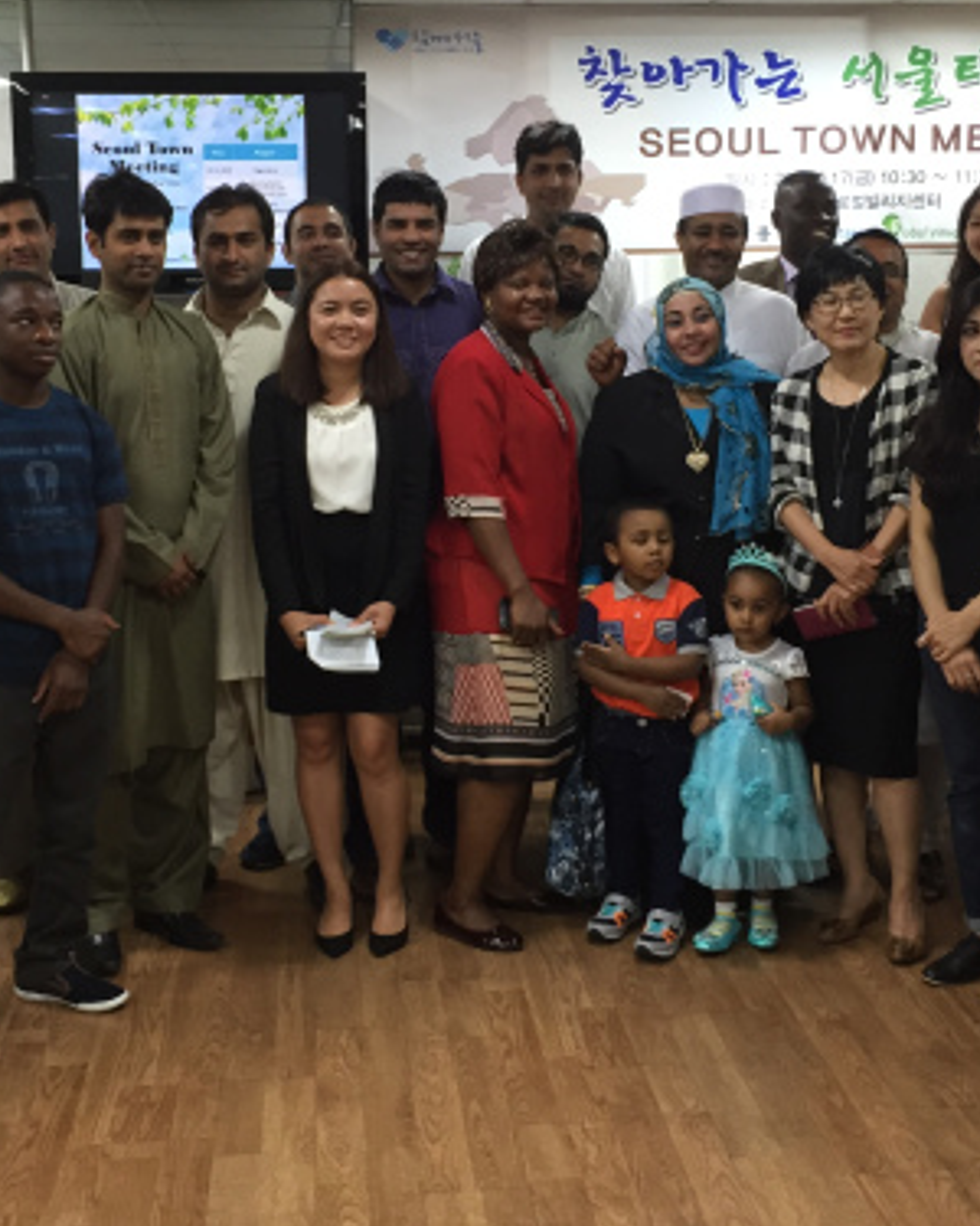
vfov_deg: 37.9
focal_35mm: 49
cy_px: 495
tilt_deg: -6.2
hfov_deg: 30.8
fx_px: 1777
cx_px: 464
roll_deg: +0.4
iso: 80
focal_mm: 4.15
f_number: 2.2
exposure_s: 1/30
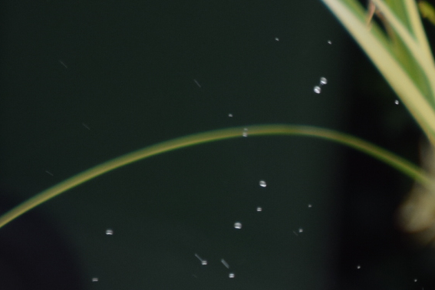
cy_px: 373
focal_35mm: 1286
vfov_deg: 1.1
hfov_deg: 1.6
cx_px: 415
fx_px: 15538
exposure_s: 1/320
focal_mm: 300
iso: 400
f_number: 5.6
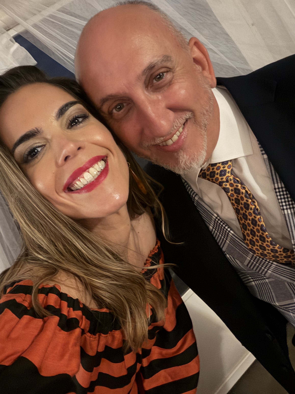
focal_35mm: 30
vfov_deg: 60.0
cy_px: 197
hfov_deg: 46.8
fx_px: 341
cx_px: 148
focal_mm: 2.71
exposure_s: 1/14
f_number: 1.9
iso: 1000
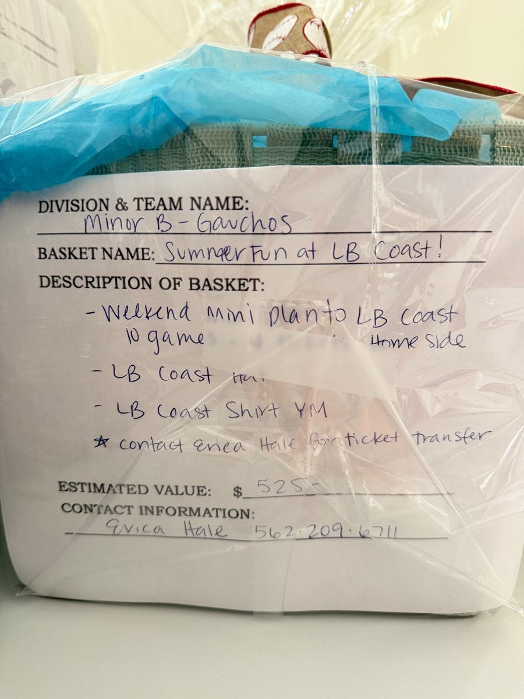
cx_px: 262
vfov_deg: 71.6
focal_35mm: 24
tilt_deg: -4.7
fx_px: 484
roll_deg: -1.2
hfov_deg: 56.8
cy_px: 350
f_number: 1.78
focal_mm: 6.76
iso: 400
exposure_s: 1/60
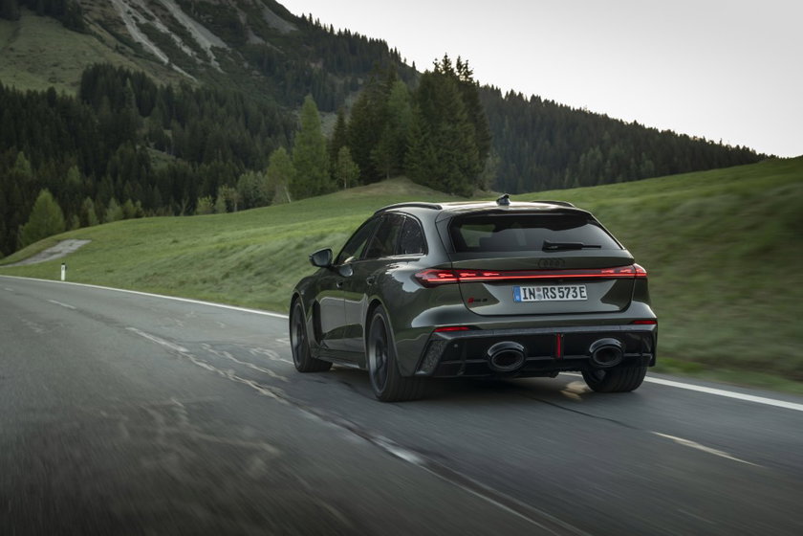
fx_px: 1338
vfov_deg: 22.6
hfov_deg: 33.4
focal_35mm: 60
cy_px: 268
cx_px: 402
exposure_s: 1/20
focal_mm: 60
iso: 200
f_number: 5
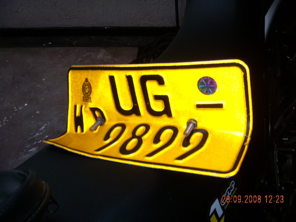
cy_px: 111
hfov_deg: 49.0
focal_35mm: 38
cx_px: 148
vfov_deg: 37.7
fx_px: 325
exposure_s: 1/60.2
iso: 64
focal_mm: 6.4
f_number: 3.5
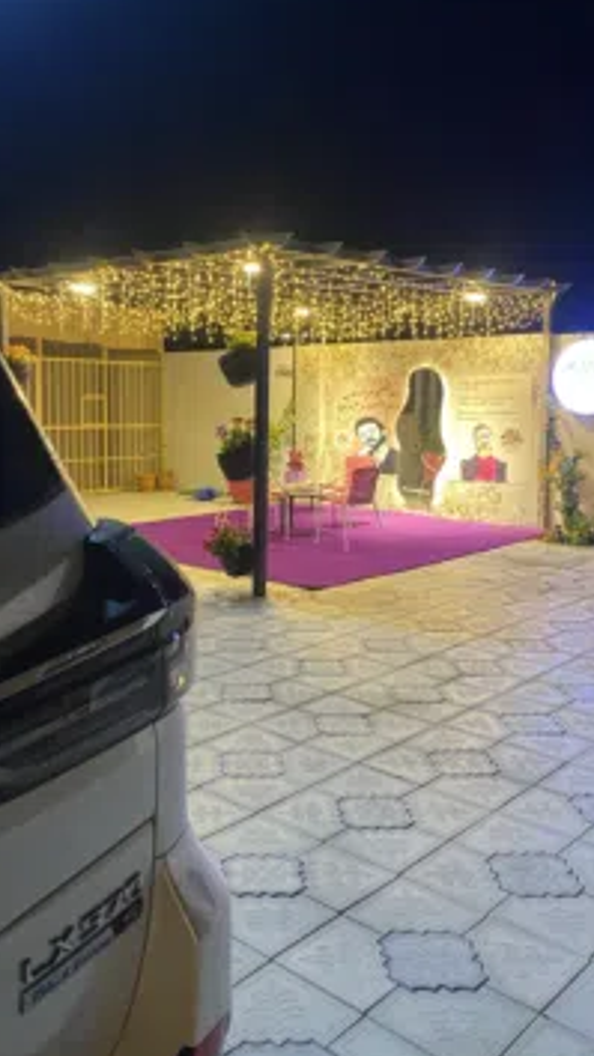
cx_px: 221
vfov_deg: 60.9
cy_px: 480
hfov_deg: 36.4
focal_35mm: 32
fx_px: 896
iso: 400
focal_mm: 4.25
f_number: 1.8
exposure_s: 1/50
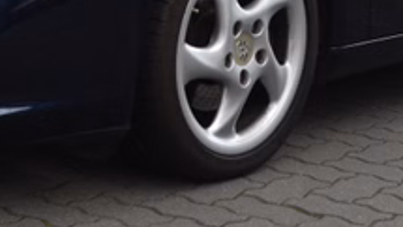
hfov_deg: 19.1
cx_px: 146
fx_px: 1197
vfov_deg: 10.6
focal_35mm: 112
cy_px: -73
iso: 250
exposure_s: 1/60
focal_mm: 24
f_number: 10
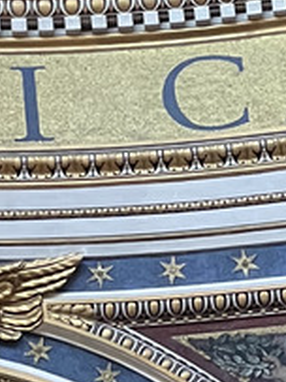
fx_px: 5018
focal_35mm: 455
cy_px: 568
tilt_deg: +42.6
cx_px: -107
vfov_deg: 4.3
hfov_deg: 3.3
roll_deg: +2.6
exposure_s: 1/50
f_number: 2.8
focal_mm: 9
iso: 640
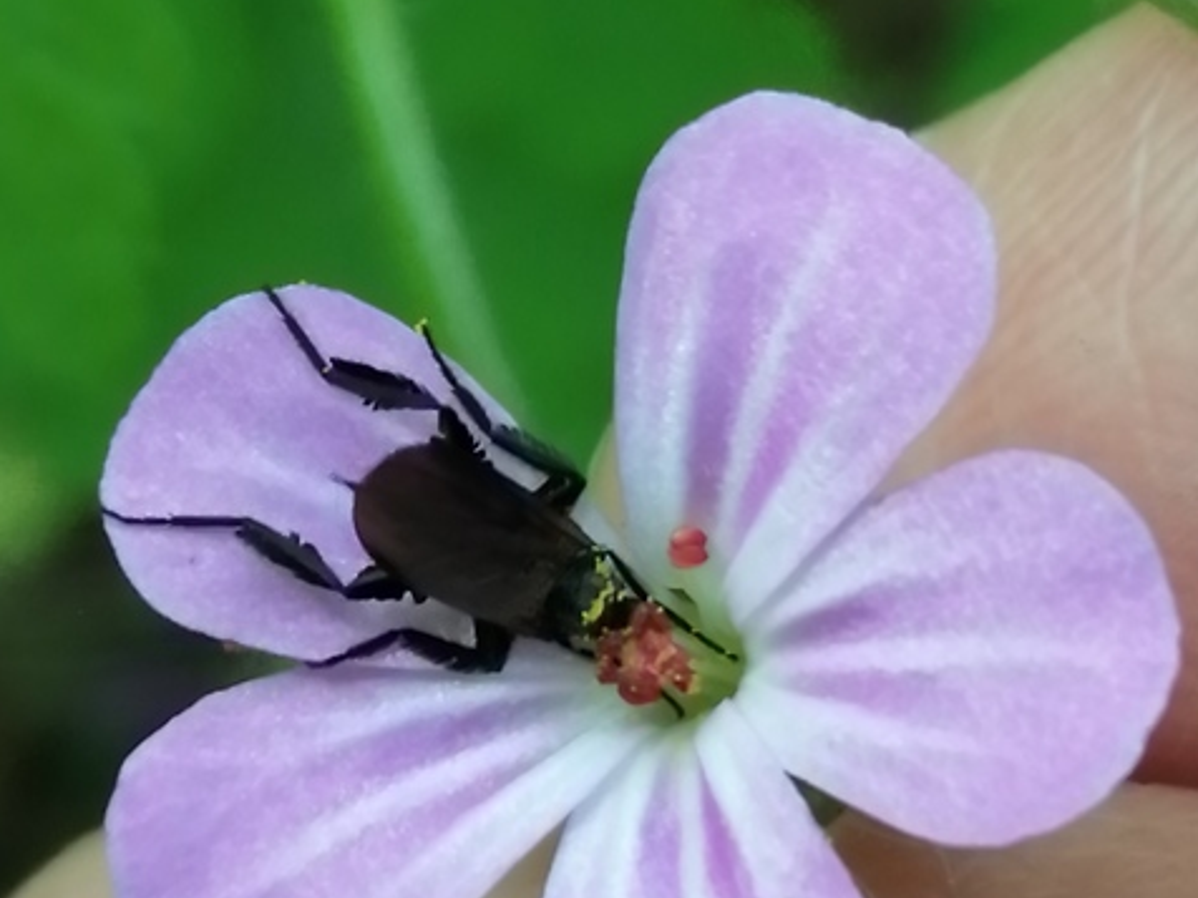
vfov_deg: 10.8
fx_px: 4741
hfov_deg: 14.4
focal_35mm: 137
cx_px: 596
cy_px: 259
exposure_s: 1/60
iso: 125
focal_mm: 3.46
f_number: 1.8
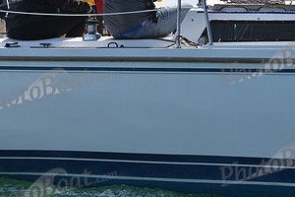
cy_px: 23
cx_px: 169
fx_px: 1901
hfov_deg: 8.9
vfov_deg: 5.9
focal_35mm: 232
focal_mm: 120
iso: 320
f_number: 5.6
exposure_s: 1/800
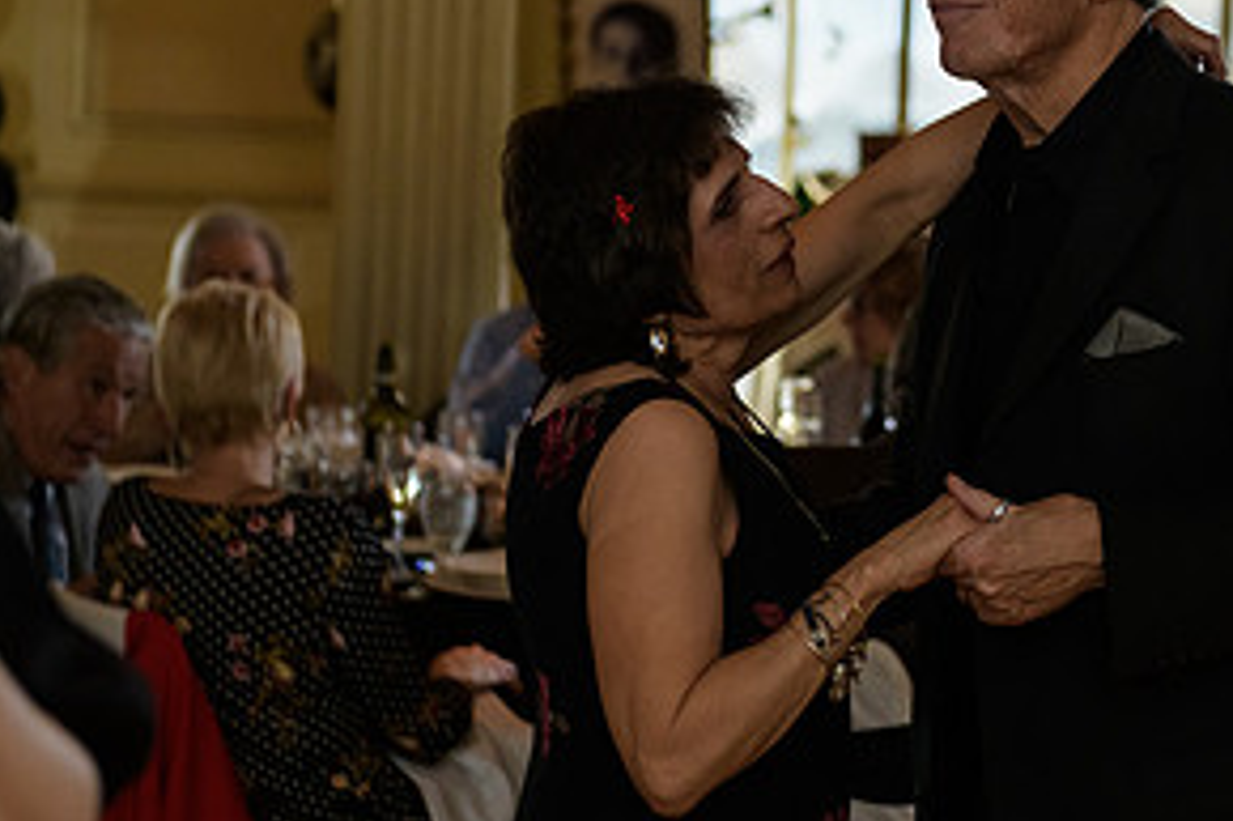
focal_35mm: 140
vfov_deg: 9.8
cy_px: 155
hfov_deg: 14.5
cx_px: 1059
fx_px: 4792
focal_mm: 70
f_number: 2.8
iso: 1000
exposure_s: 1/125
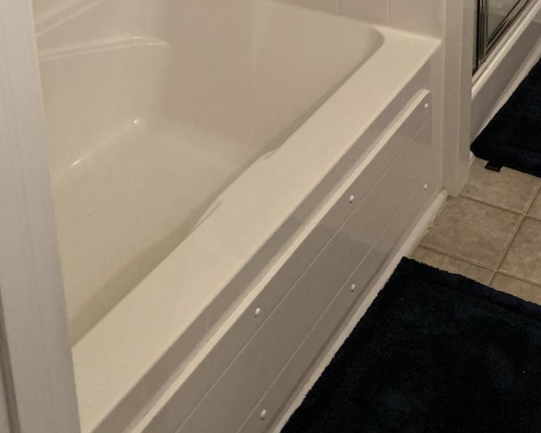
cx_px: 358
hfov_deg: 33.3
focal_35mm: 56
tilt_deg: -15.7
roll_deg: +0.2
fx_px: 897
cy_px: -141
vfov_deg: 23.7
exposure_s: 1/40
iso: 400
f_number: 1.8
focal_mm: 4.25
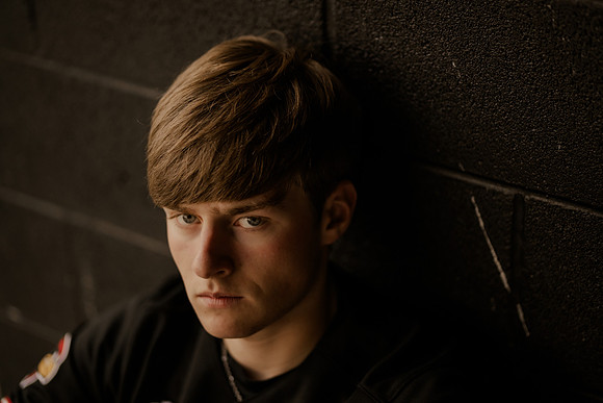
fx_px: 1424
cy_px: 202
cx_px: 302
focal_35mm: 85
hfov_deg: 23.9
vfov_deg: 16.1
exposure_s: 1/1600
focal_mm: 85
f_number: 1.4
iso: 800
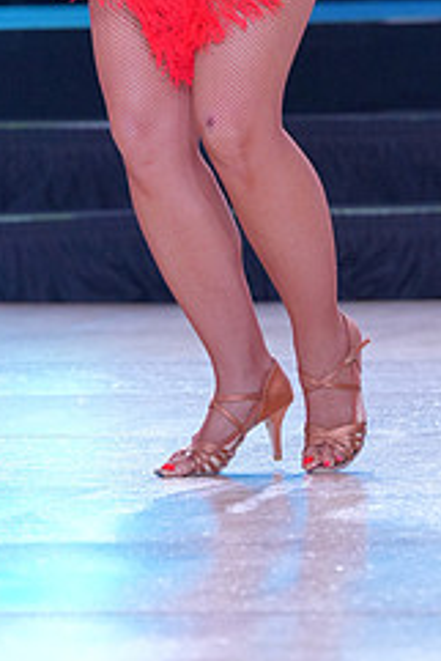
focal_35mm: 482
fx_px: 8843
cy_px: -115
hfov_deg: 2.9
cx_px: 53
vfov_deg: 4.3
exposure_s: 1/400
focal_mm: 200
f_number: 5.6
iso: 2500
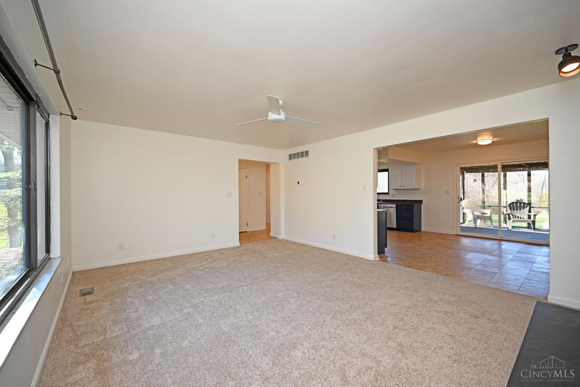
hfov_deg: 104.3
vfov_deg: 81.2
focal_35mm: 14
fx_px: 226
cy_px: 194
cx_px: 290
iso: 200
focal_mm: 14
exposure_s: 1/60
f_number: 4
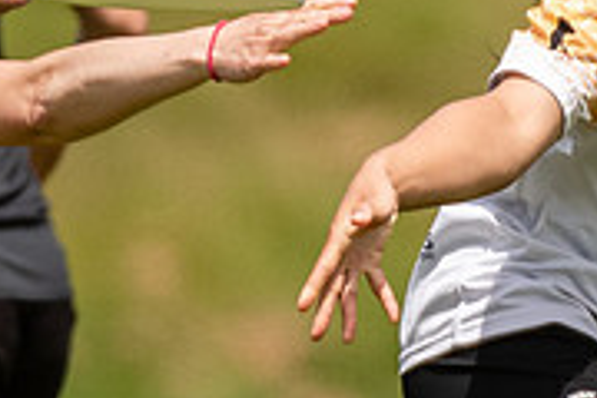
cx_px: 508
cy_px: 51
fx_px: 60093
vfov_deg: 0.4
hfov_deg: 0.6
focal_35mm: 3624
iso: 360
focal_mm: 400
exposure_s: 1/2500
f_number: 4
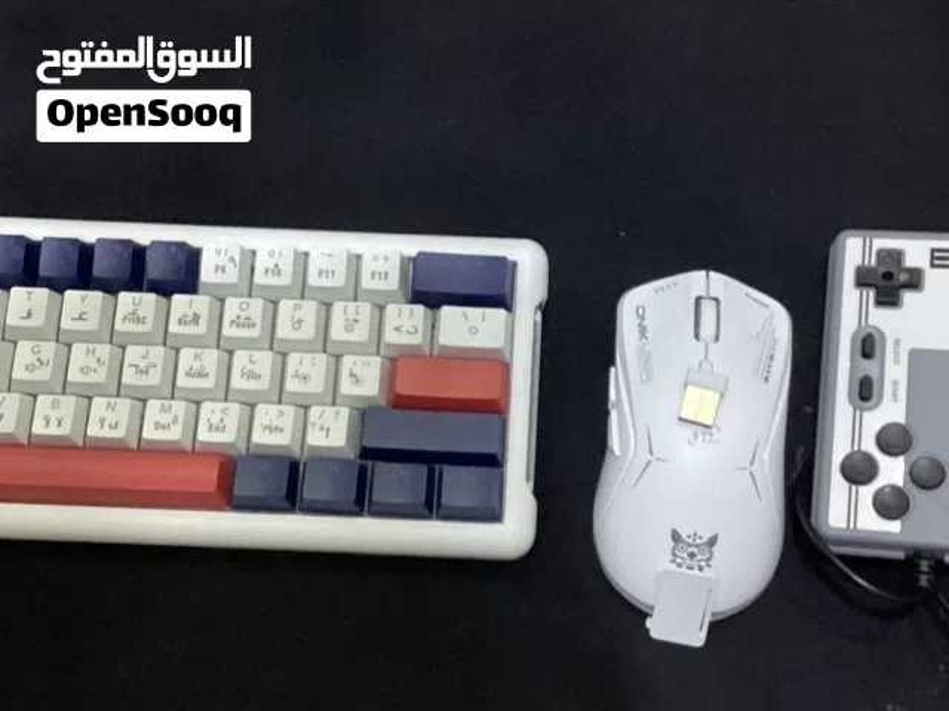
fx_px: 850
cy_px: 356
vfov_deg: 45.4
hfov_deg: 58.4
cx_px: 474
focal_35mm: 31
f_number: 2.4
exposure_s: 1/60
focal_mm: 3.3
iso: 320
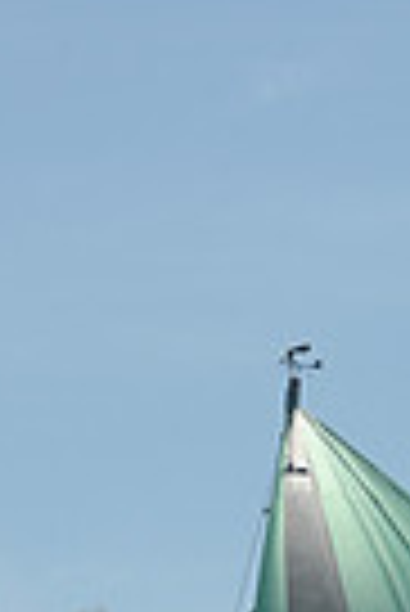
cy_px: 1274
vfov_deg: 5.1
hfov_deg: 3.5
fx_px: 6679
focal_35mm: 392
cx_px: 345
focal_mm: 92
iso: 320
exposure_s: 1/1000
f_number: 13
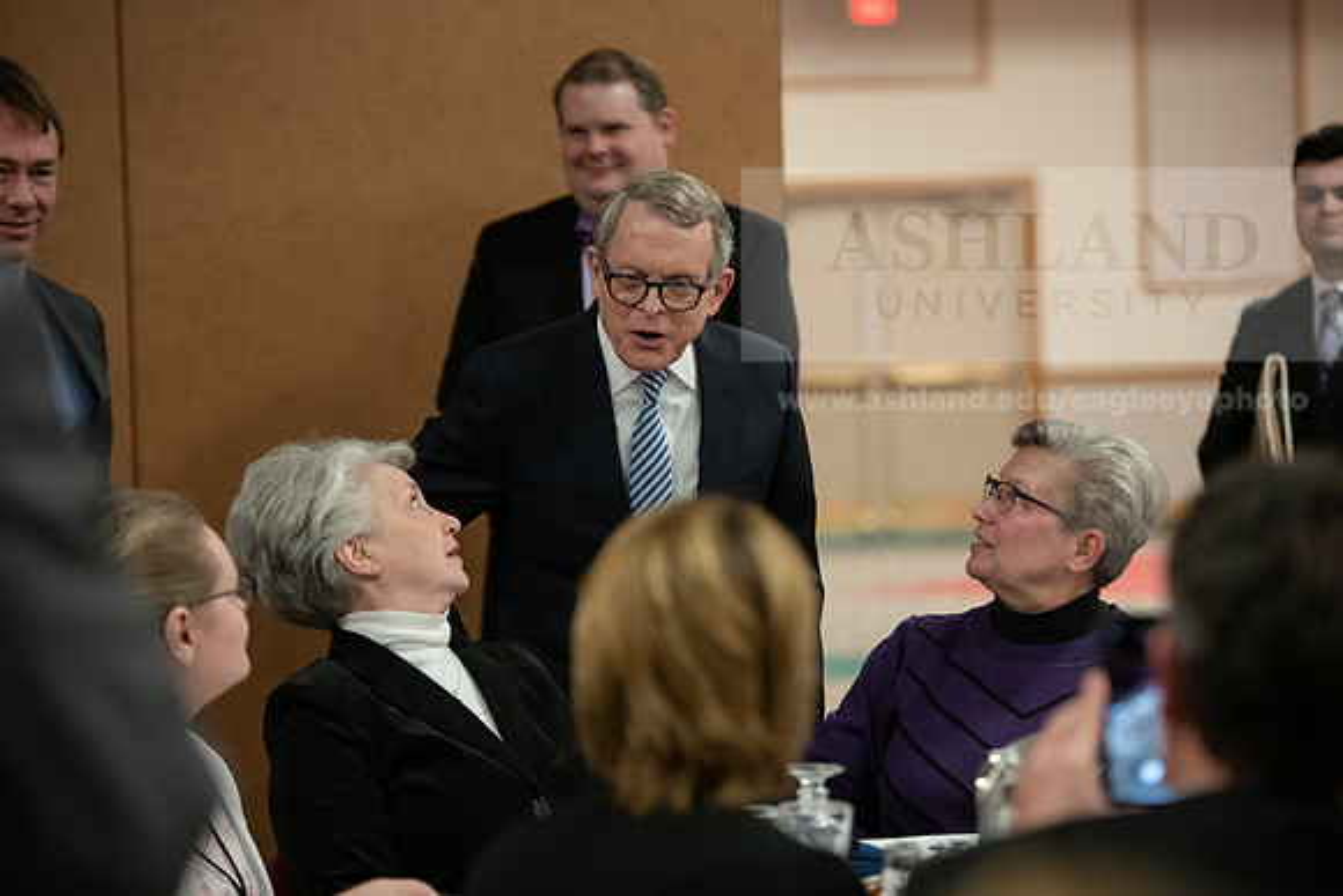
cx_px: 672
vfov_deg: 11.2
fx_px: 4552
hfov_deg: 16.8
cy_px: 448
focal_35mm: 122
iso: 2500
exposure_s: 1/200
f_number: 3.2
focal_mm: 122
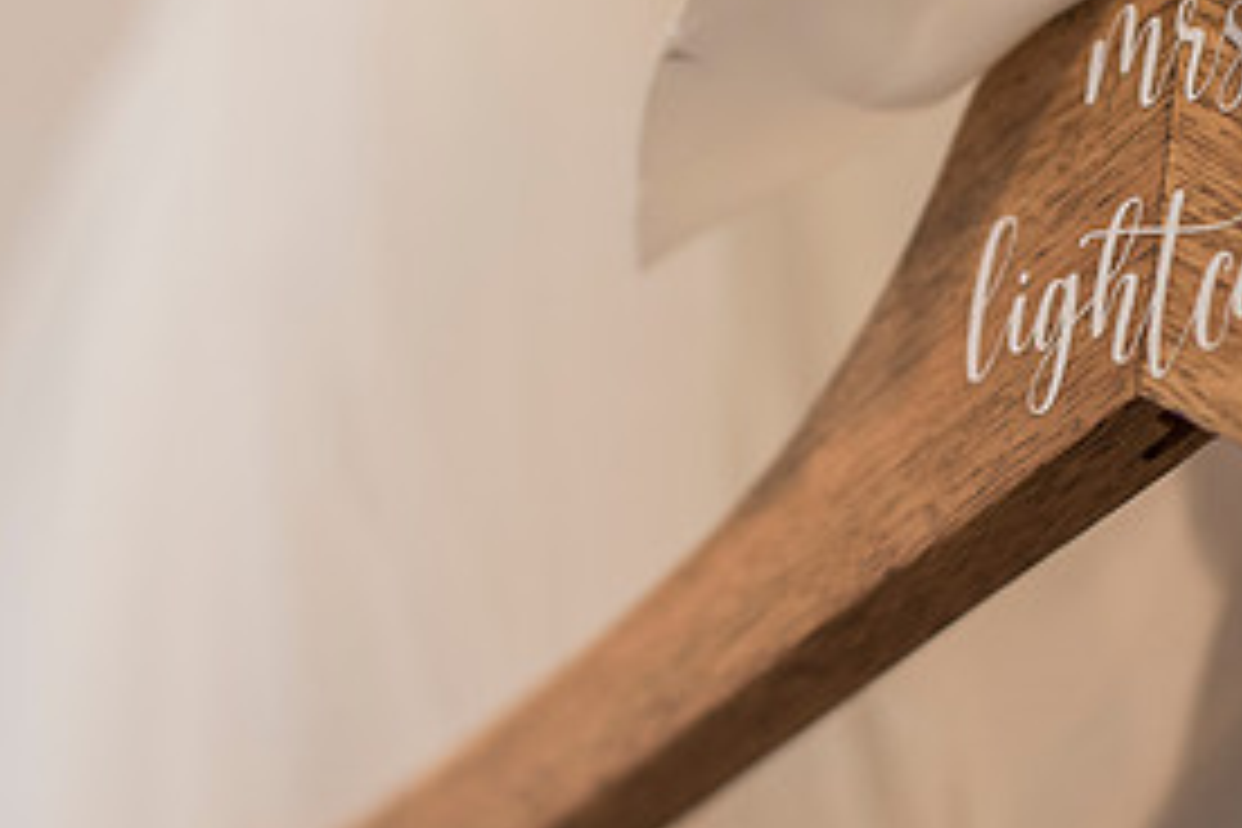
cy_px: 259
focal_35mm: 105
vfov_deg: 13.0
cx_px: 868
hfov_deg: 19.4
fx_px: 3622
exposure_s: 1/250
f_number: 2.5
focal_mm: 50
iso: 800
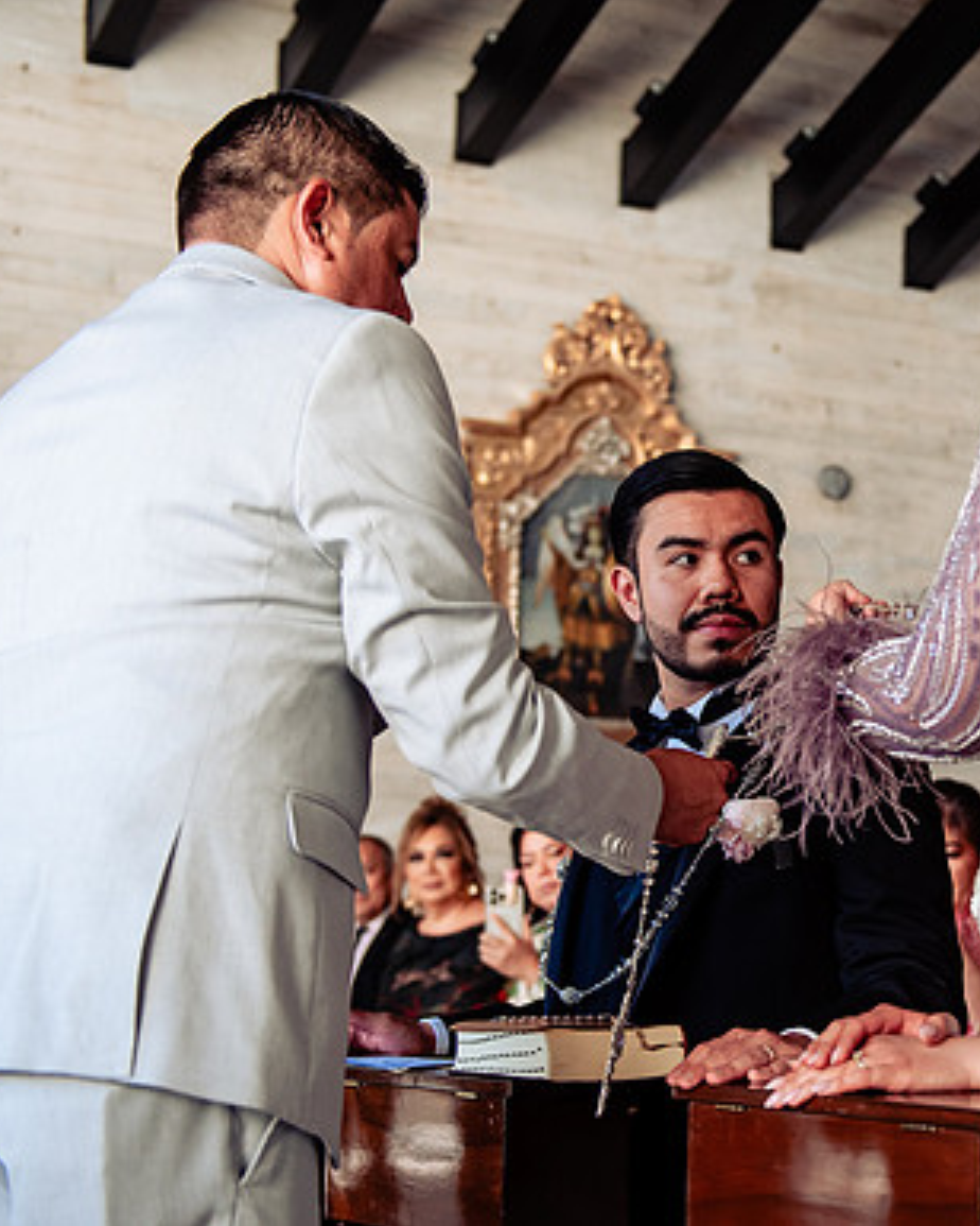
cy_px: 663
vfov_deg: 30.9
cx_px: 930
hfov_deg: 24.1
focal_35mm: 61
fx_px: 2212
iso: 500
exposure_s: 1/400
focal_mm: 38
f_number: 3.2
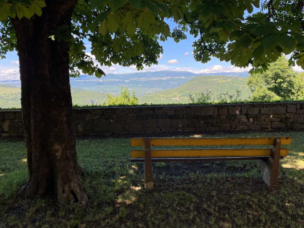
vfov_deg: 53.1
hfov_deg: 67.3
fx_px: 228
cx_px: 152
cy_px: 114
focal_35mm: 26
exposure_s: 1/1135
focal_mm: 4.2
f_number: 1.6
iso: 32
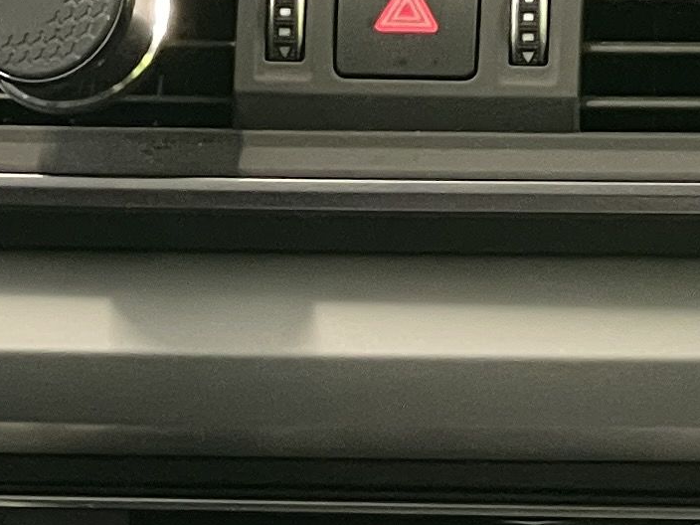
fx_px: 6026
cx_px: 337
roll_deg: +1.0
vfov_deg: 5.0
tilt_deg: -22.8
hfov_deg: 6.6
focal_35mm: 298
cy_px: 727
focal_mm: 6
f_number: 2
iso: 400
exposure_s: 1/50
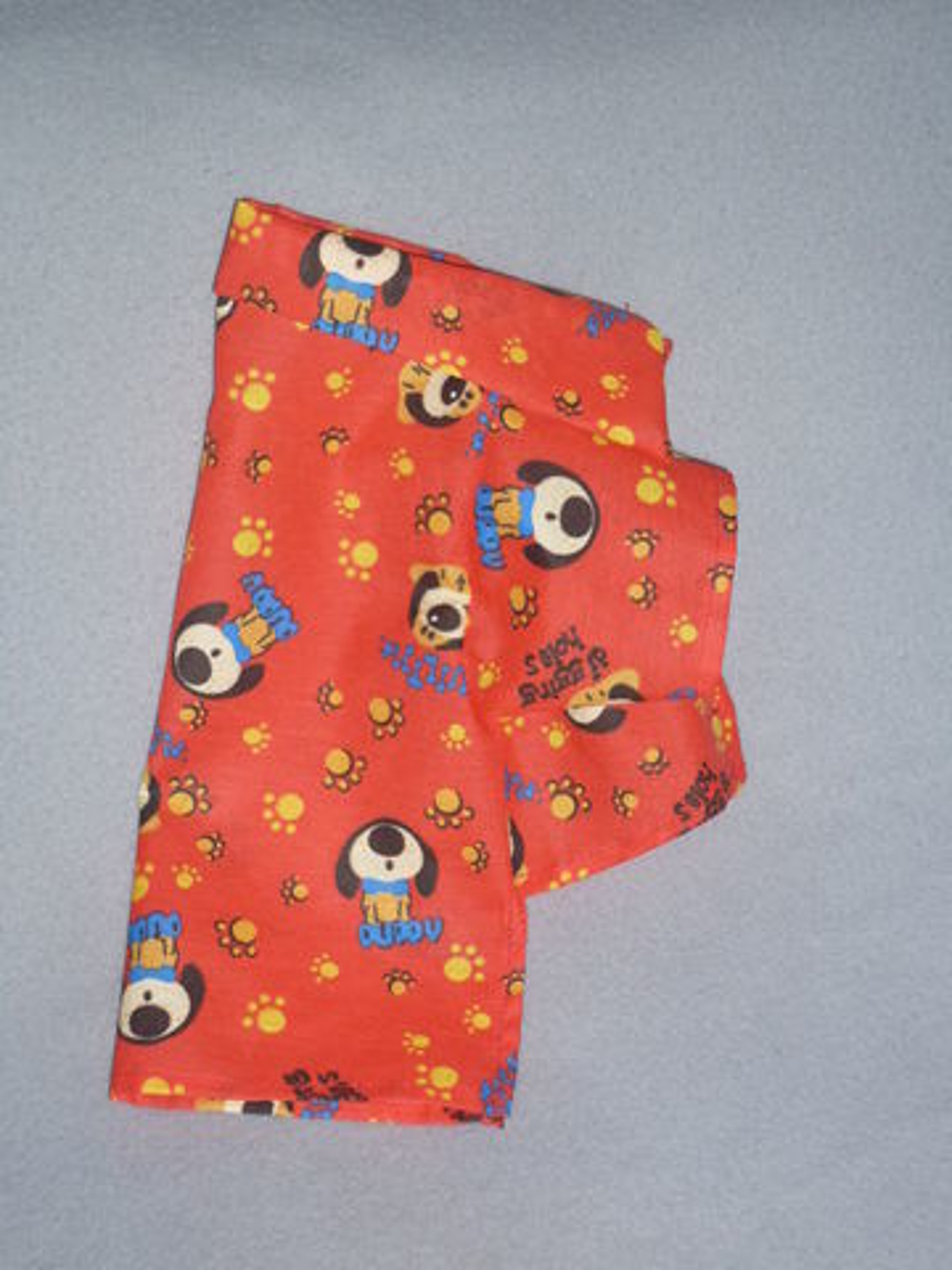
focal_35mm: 60
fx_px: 2200
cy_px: 635
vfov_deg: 32.2
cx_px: 476
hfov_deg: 24.4
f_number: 3.6
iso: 100
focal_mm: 9.9
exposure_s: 1/40
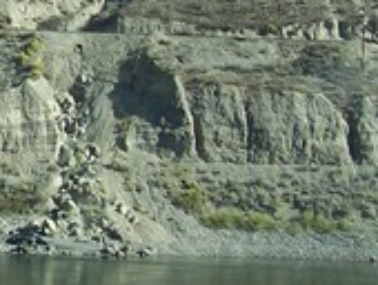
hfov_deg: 14.4
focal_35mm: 128
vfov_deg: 11.5
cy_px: 13
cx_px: -185
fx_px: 1400
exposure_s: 1/180
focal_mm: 5.6
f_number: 5.6
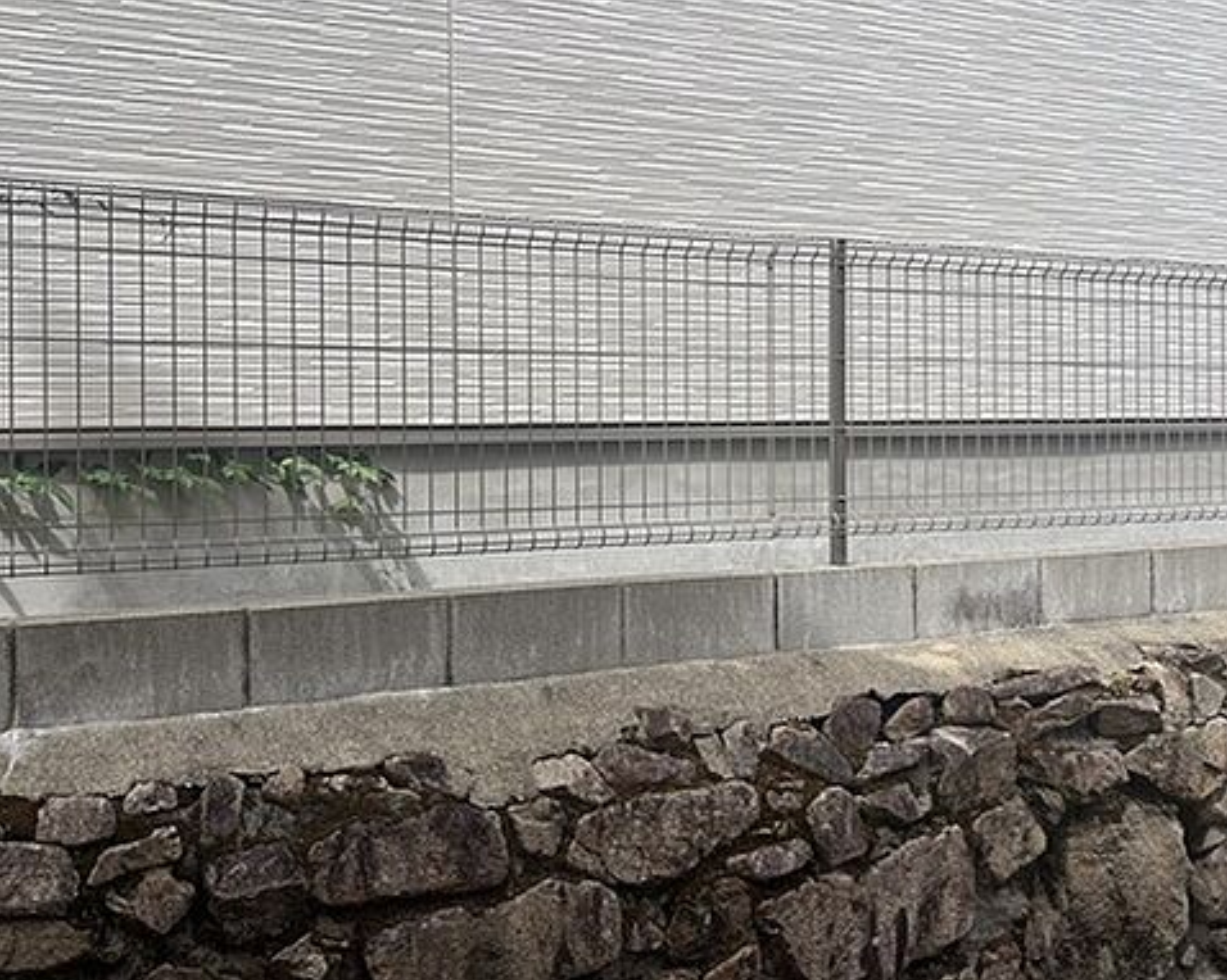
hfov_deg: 52.9
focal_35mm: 34
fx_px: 1234
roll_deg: +0.5
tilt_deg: -0.8
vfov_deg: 43.2
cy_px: 426
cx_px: 611
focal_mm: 5.7
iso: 50
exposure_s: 1/2353
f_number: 1.5
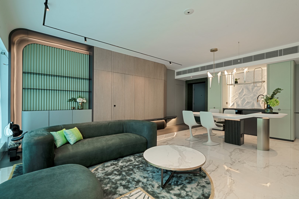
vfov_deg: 73.7
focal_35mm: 16
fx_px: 133
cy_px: 100
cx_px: 150
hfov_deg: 96.7
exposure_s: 1/1.67
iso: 100
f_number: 13
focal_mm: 16
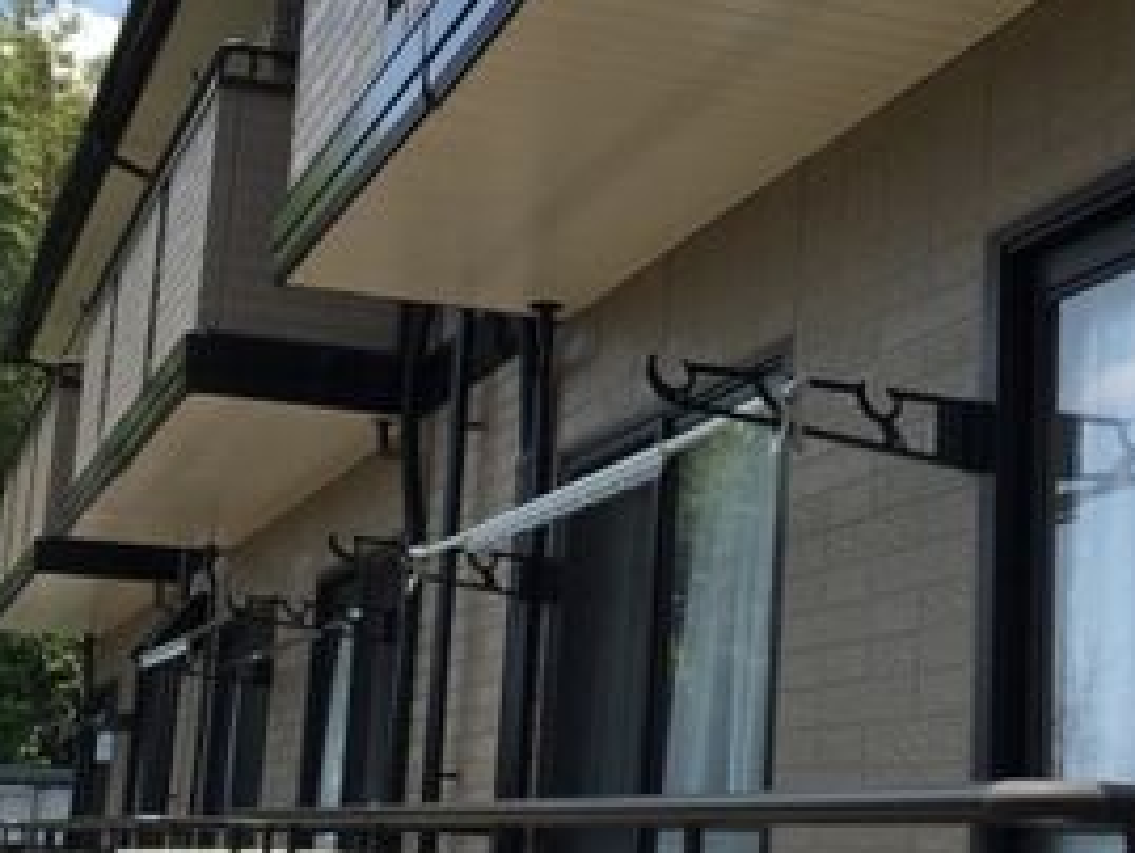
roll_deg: -4.1
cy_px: 355
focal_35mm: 69
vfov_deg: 21.3
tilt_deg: +11.8
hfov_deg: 28.0
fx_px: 2263
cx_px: 726
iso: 32
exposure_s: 1/1199
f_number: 2.2
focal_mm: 4.15
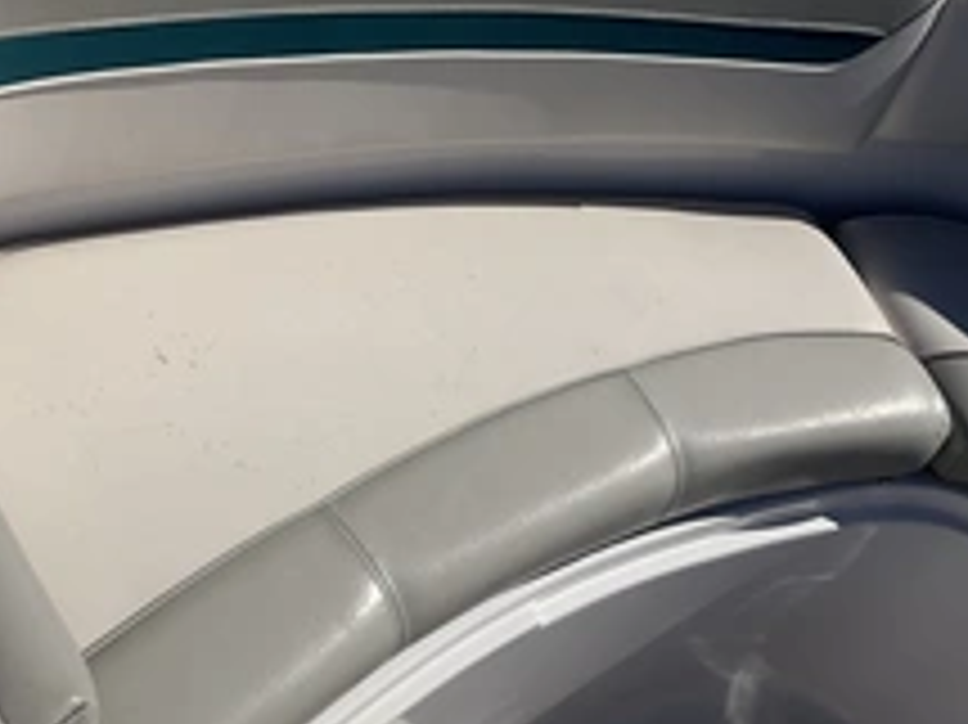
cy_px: 229
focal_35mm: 54
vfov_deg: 26.8
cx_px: 464
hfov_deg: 35.6
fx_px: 1509
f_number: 1.8
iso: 25
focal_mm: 3
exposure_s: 1/4785
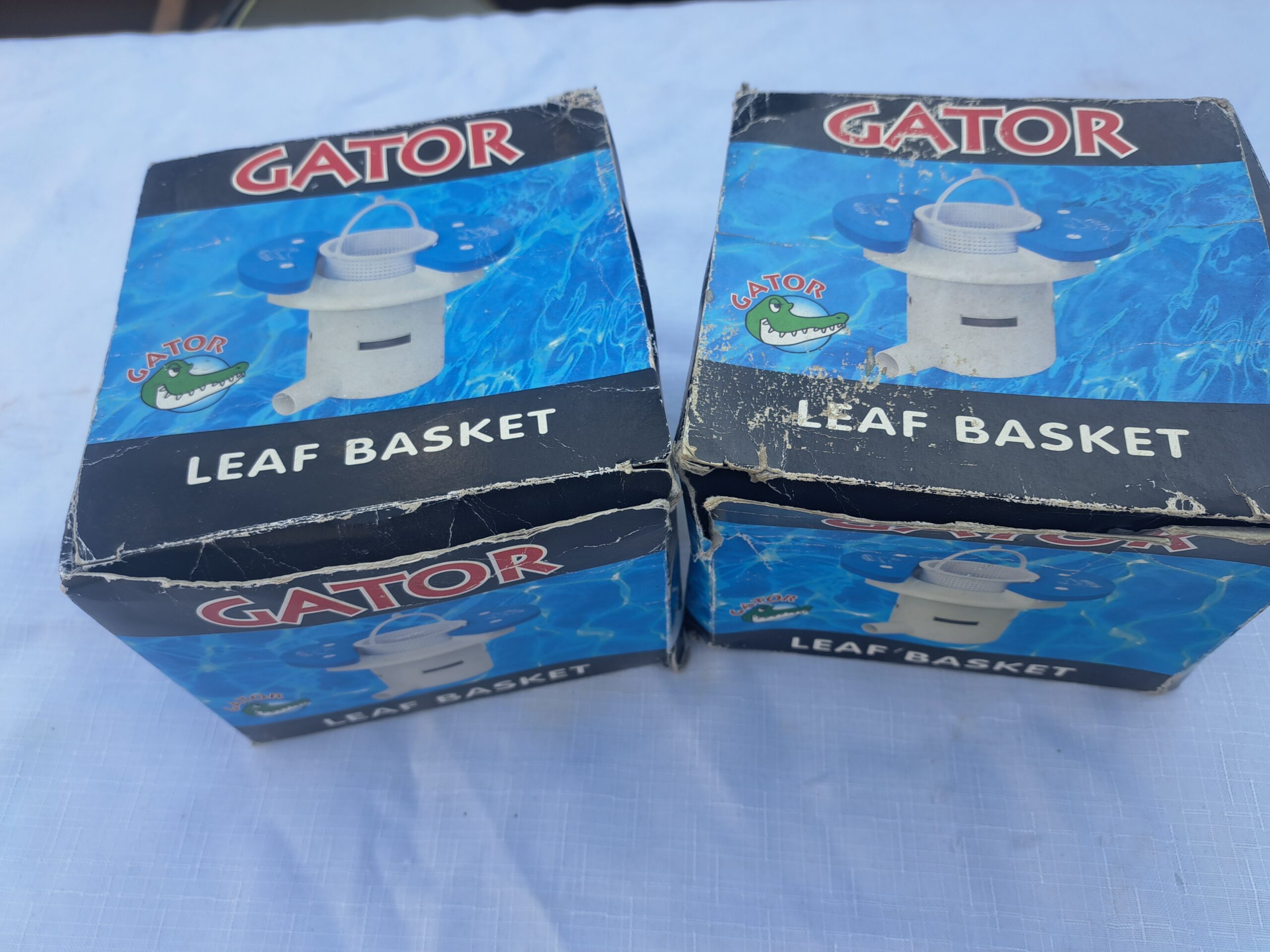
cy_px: 476
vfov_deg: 56.8
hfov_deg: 71.6
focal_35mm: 24
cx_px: 635
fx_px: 881
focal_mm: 5.23
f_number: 1.8
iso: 50
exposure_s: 1/107
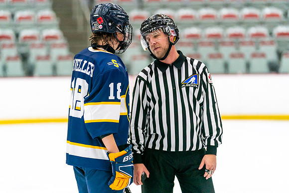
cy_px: 75
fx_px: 1610
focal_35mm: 200
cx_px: 138
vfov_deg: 6.9
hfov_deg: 10.3
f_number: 2.8
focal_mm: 164
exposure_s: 1/1250
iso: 3200
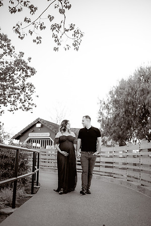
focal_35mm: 50
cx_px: 76
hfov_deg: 27.0
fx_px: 315
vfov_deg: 39.6
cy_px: 113
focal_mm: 50
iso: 250
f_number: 1.4
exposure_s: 1/500
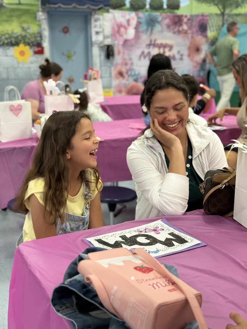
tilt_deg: -13.8
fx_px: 457
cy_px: 164
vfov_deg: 39.7
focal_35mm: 48
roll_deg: +0.1
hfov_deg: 30.3
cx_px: 124
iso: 160
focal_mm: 6.76
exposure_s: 1/60
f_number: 1.78
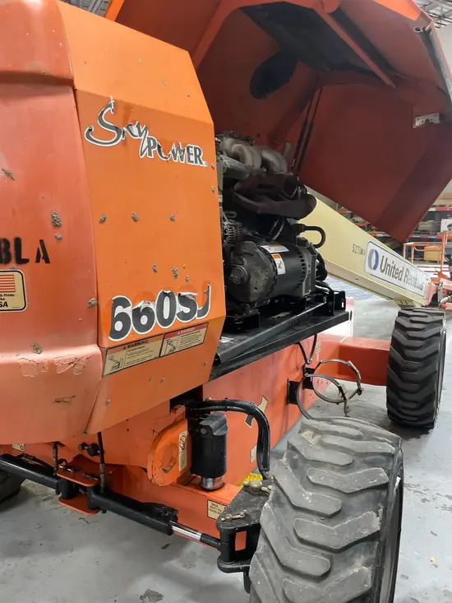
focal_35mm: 26
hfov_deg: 53.1
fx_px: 453
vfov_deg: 67.3
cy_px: 302
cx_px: 226
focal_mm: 4.2
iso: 250
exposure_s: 1/60
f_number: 1.6
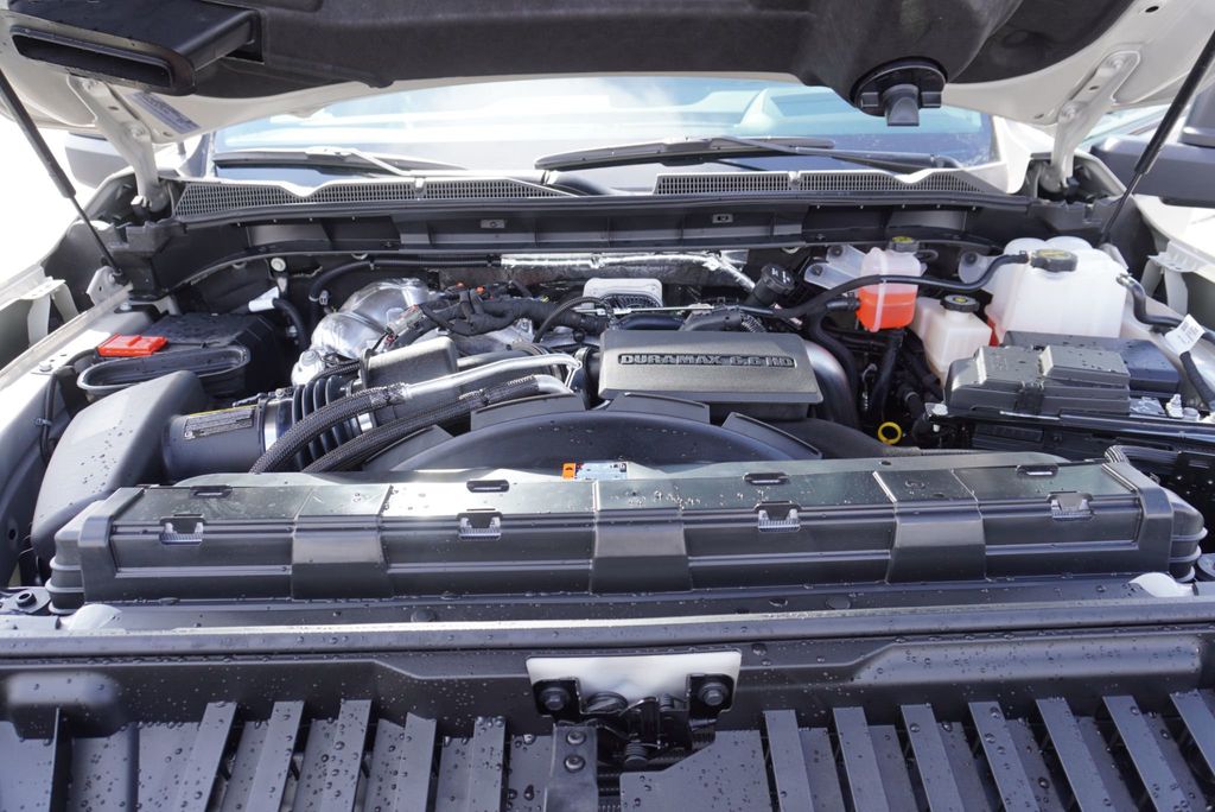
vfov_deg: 53.2
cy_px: 406
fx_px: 810
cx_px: 608
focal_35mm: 24
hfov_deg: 73.7
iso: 100
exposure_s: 1/80
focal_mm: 16
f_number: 4.5
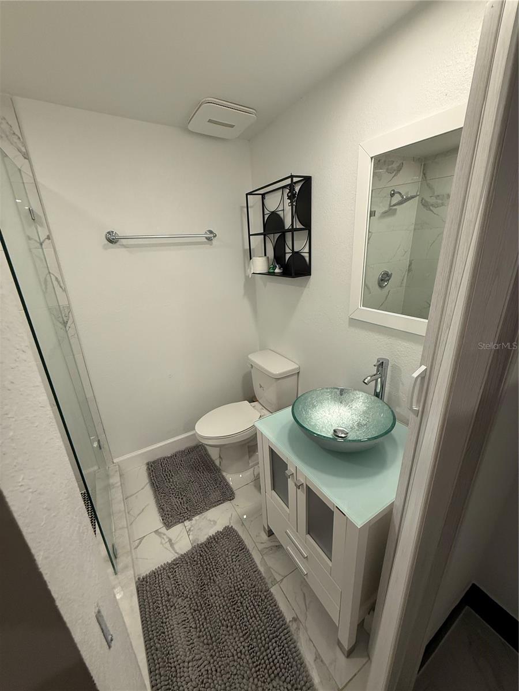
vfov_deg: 102.1
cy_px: 346
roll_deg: +1.8
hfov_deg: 85.7
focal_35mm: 14
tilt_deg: -19.1
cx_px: 260
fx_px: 280
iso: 250
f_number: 2.2
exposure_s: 1/120
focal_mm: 2.22
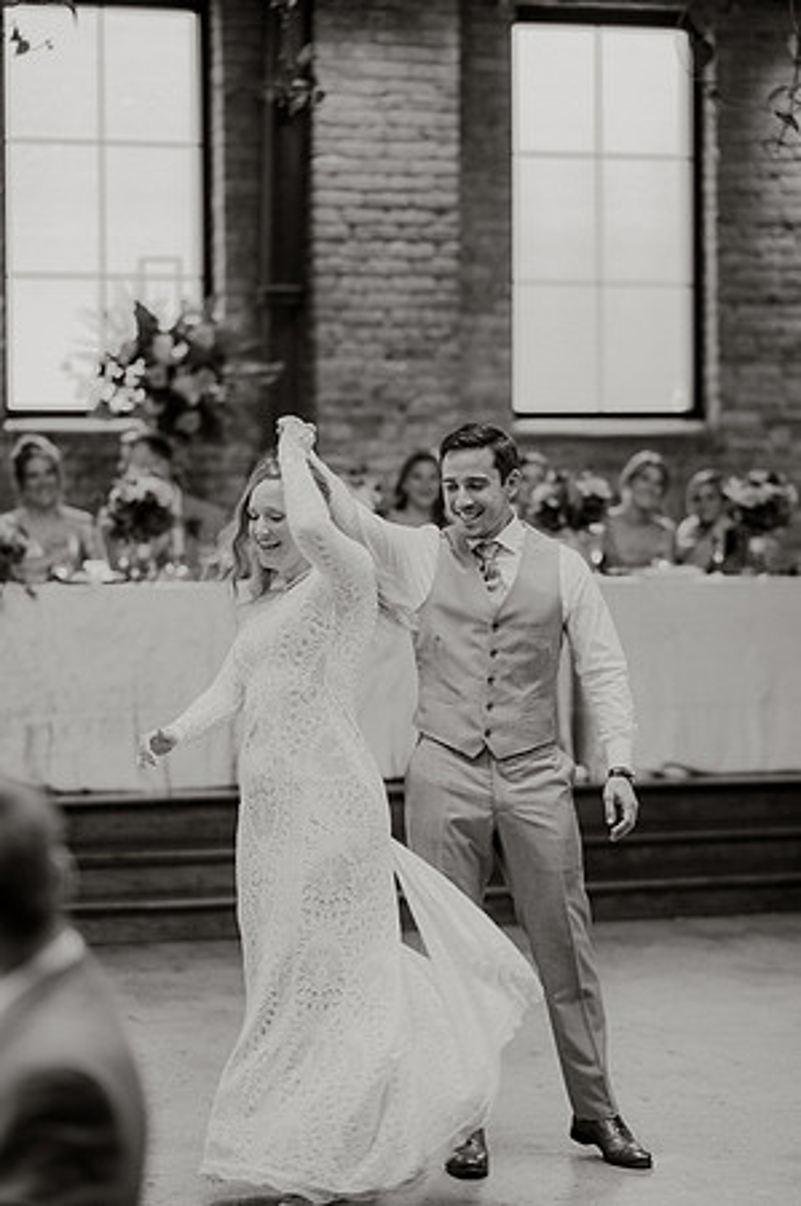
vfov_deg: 19.5
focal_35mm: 105
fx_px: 3512
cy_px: 603
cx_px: 400
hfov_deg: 13.0
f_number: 2
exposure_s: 1/160
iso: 125
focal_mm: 105
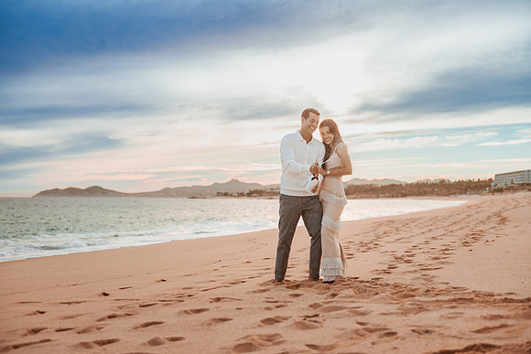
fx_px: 708
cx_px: 266
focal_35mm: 48
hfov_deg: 41.1
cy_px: 177
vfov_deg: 28.1
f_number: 2.8
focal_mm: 48
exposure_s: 1/2500
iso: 250
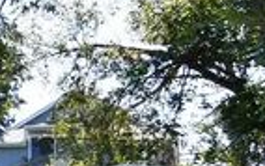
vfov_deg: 9.1
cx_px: -549
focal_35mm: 144
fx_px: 1039
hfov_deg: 10.2
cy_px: 173
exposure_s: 1/200
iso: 100
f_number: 8
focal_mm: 13
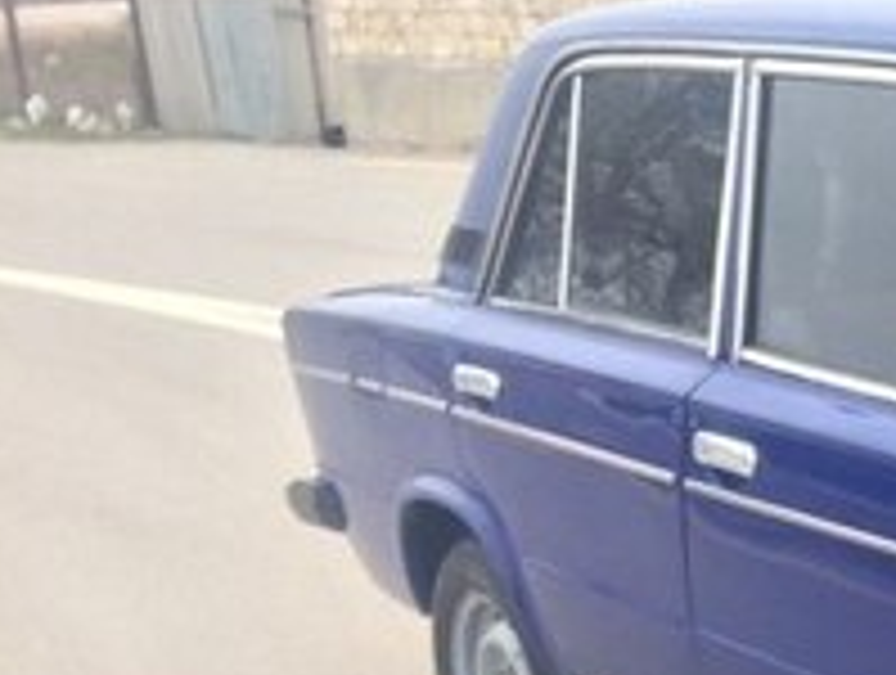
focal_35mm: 96
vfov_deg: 14.8
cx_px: 1468
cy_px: 848
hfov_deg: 17.6
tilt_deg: -18.6
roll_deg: -0.3
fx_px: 2489
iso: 50
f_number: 2.2
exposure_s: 1/100
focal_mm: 4.15
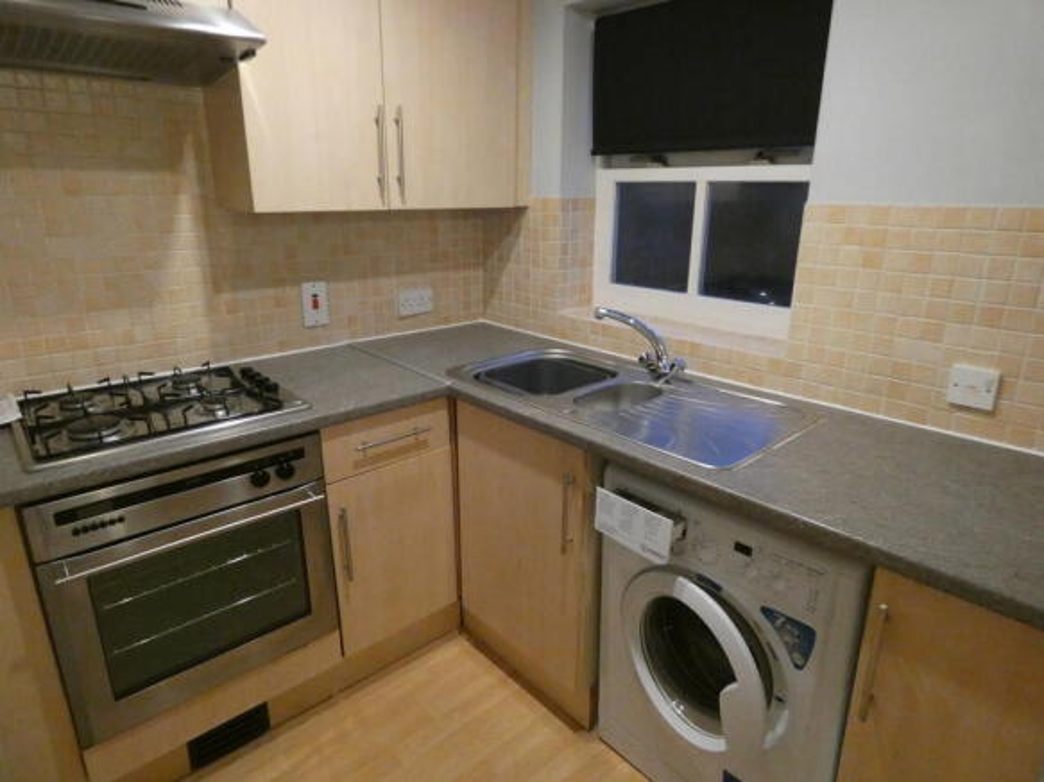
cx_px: 522
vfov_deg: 66.0
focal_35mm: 20
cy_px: 391
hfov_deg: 81.8
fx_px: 603
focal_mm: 3.6
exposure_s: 1/60
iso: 1000
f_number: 2.8
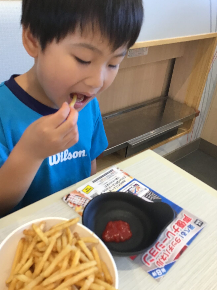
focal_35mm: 32
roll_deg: -2.4
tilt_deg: -32.9
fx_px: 267
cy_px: 146
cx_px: 106
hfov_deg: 44.2
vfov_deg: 56.8
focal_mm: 3.3
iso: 50
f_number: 2.4
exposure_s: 1/30
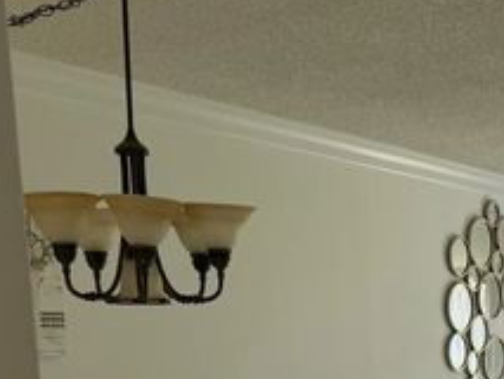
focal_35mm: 72
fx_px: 1049
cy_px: 554
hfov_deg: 25.9
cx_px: 478
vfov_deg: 18.4
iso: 125
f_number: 1.78
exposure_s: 1/196
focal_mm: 6.76
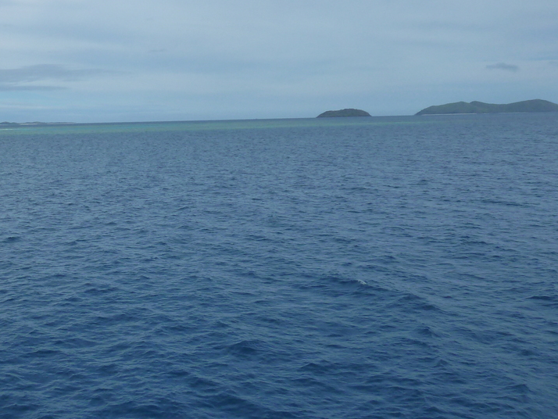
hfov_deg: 42.2
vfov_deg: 33.6
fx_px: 677
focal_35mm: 42
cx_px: 90
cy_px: 97
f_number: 5.6
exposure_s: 1/640
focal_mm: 4.1
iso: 125
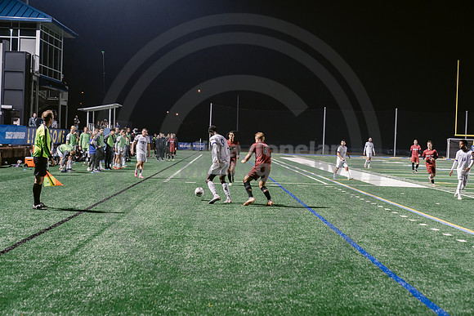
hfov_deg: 28.8
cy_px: 158
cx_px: 237
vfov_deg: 19.5
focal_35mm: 70
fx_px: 922
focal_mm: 70
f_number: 4
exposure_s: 1/125
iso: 2500
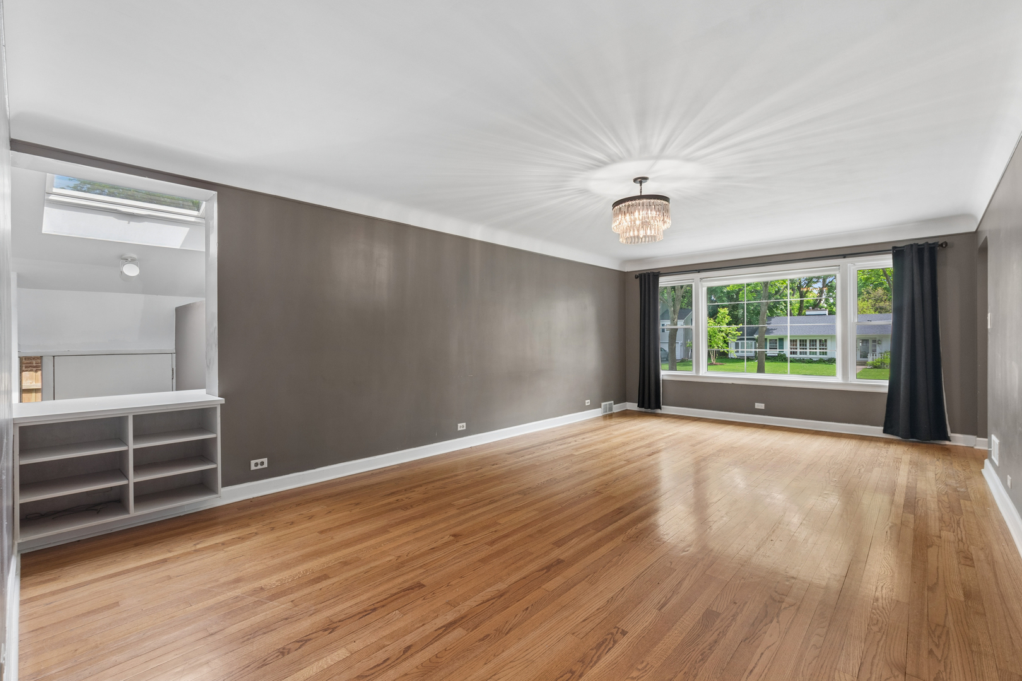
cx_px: 511
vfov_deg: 77.3
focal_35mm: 15
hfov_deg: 100.4
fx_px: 426
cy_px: 340
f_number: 8
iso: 250
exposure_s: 1/40
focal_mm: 10
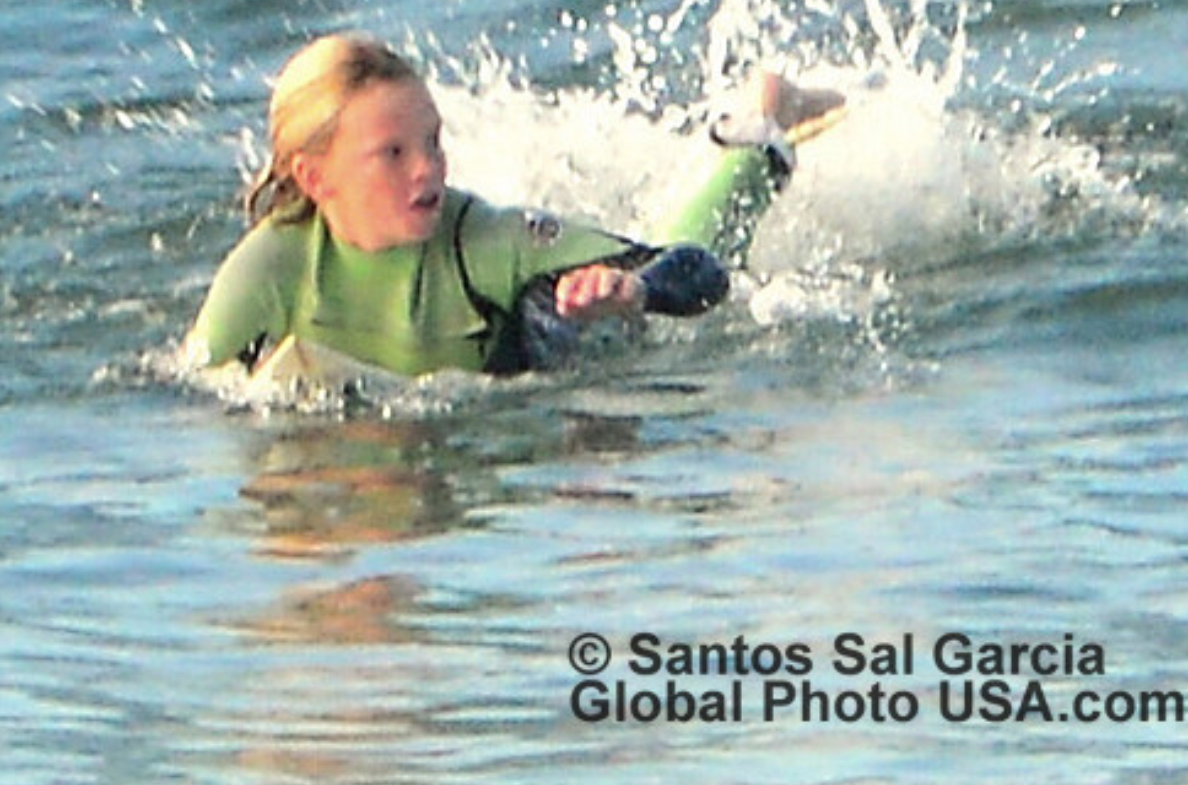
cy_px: 319
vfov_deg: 2.1
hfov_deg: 3.1
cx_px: 530
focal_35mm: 659
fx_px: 21690
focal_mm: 550
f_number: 10
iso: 1000
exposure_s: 1/400
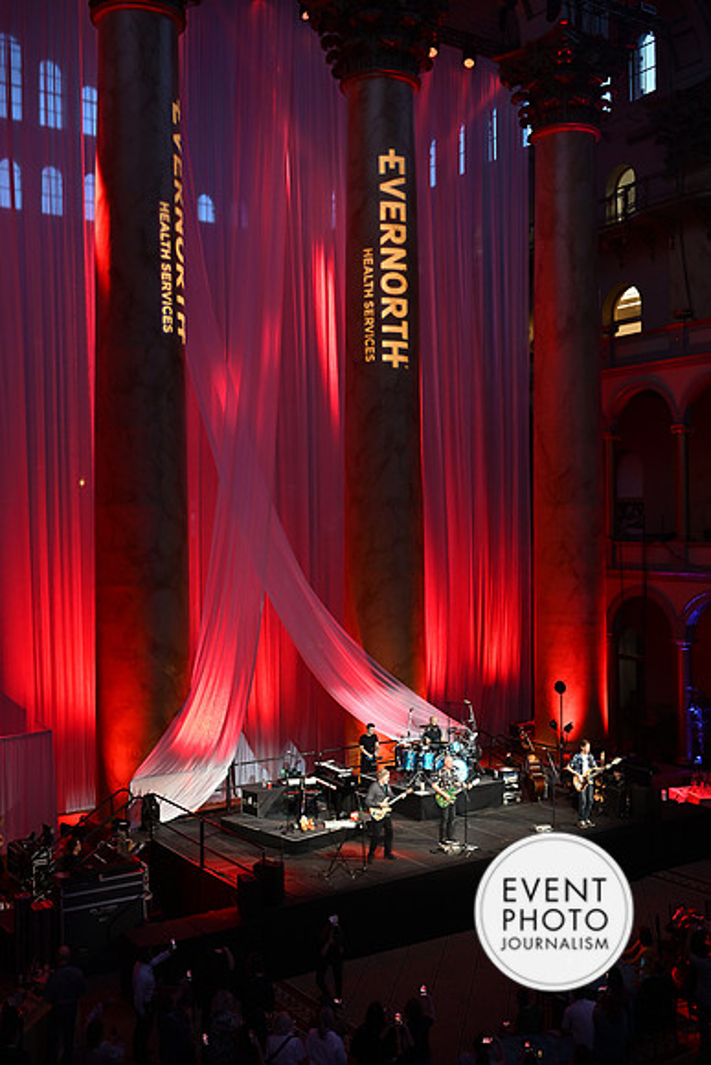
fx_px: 1036
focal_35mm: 35
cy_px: 532
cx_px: 356
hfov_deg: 37.9
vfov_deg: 54.4
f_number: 2.8
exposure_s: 1/160
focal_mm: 35
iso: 640
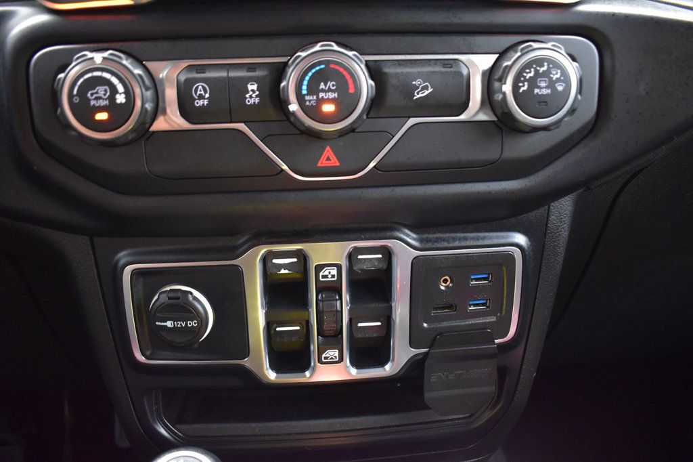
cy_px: 231
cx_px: 346
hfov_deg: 59.5
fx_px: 606
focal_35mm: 32
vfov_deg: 41.7
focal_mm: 21
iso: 1600
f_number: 3.8
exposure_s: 1/15
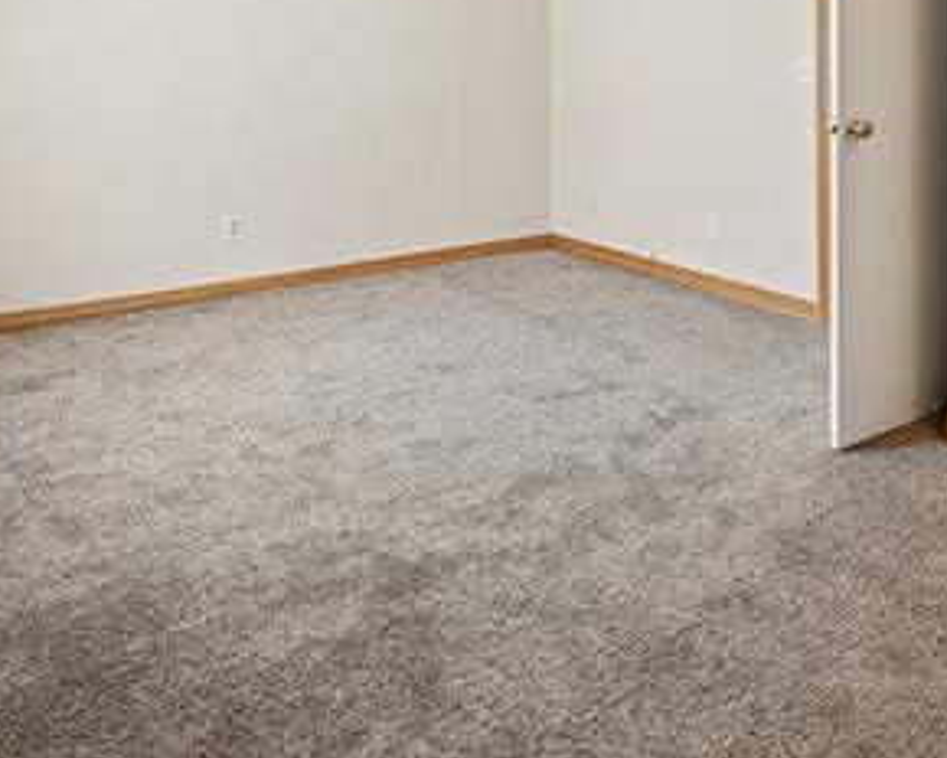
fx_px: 813
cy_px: 72
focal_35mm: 29
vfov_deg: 45.2
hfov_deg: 56.2
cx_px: 754
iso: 400
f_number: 10
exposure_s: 1/8
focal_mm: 14
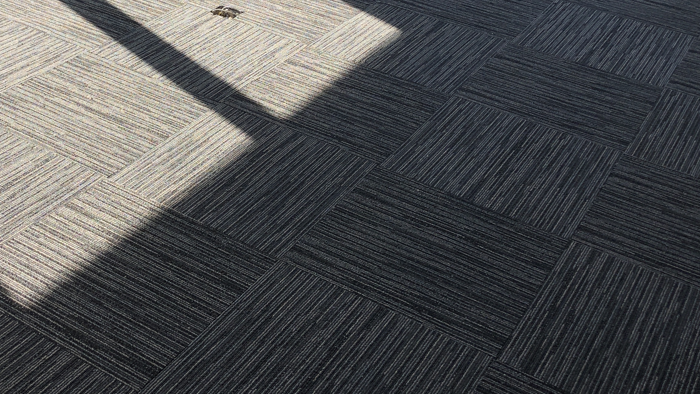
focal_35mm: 54
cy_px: 10
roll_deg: -4.8
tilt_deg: -22.1
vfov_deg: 21.5
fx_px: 1002
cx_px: 241
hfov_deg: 38.1
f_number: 1.8
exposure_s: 1/120
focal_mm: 4
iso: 50
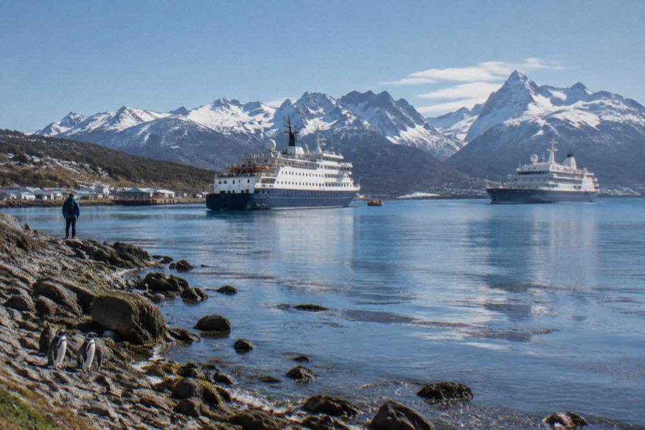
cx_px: 322
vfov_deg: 37.8
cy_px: 215
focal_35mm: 35
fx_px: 627
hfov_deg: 54.5
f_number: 11
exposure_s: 1/200
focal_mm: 35
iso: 400
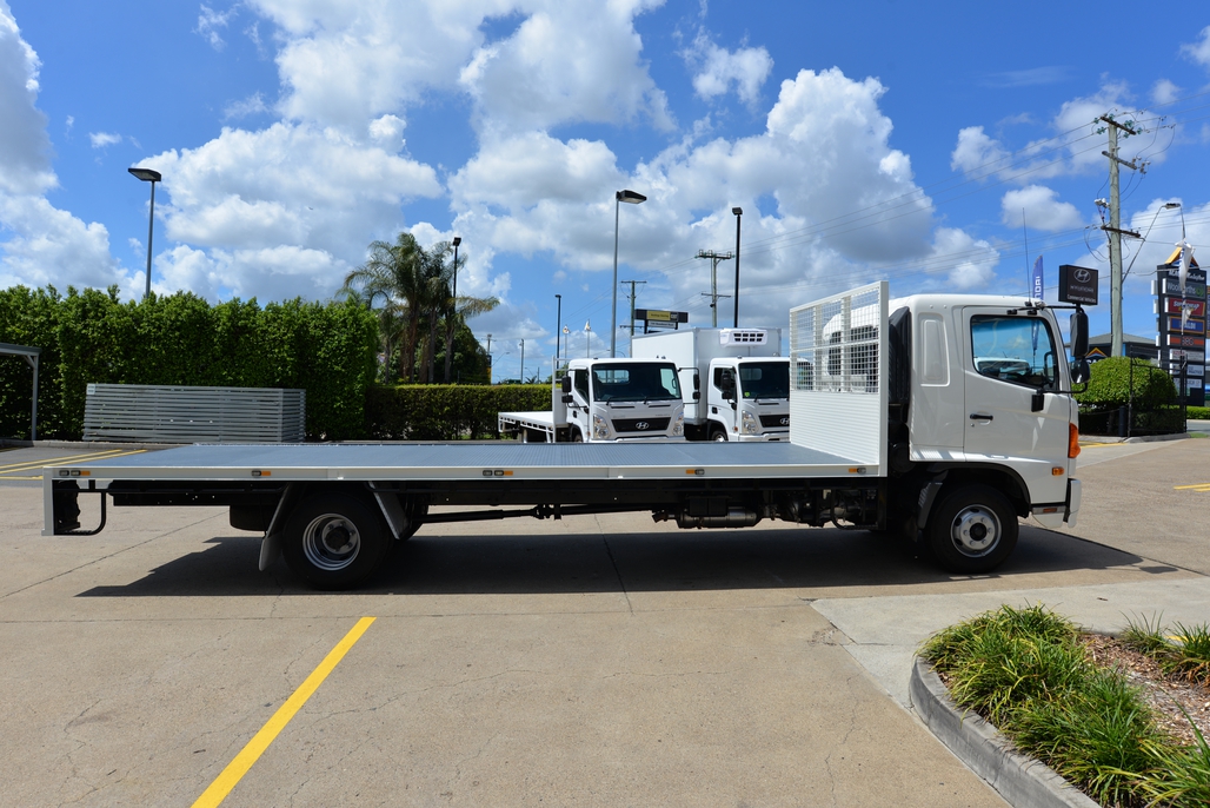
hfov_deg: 78.6
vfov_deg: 57.3
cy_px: 404
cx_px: 605
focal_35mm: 22
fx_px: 740
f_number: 9
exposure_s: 1/320
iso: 100
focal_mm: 22
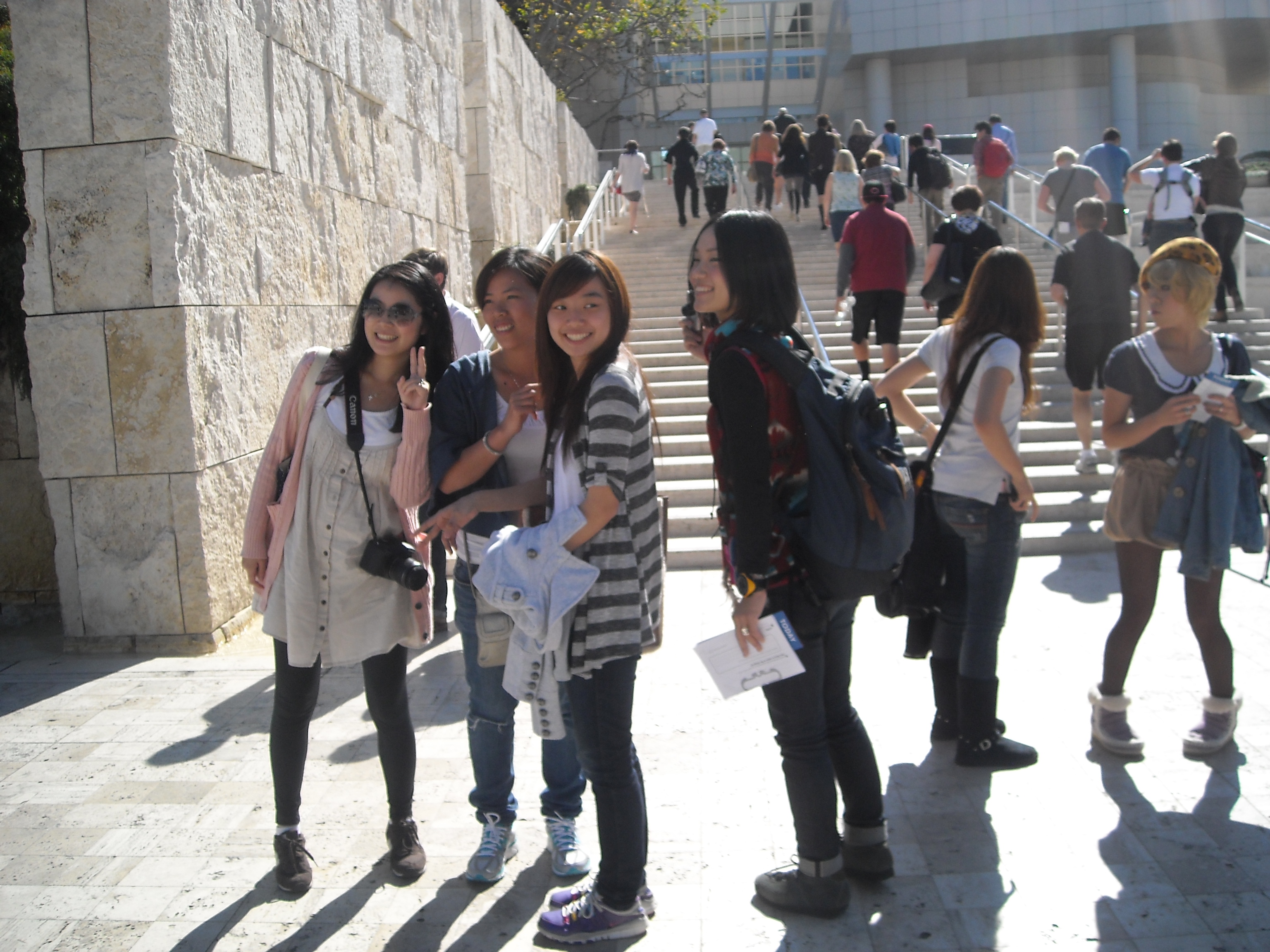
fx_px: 1284
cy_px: 476
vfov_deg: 40.7
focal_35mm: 35
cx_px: 635
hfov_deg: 52.6
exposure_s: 1/250
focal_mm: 5.7
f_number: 5.6
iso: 77
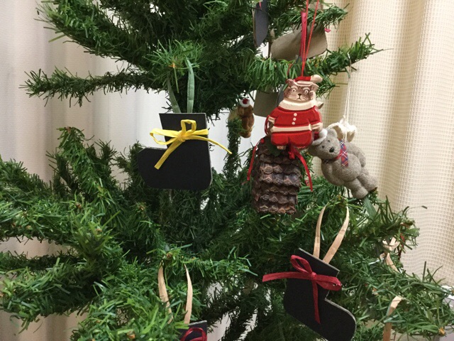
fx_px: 407
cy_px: 170
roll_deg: -5.8
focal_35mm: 31
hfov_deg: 58.4
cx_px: 227
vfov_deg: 45.4
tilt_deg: -10.4
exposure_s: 1/20
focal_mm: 3.3
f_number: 2.4
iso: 200
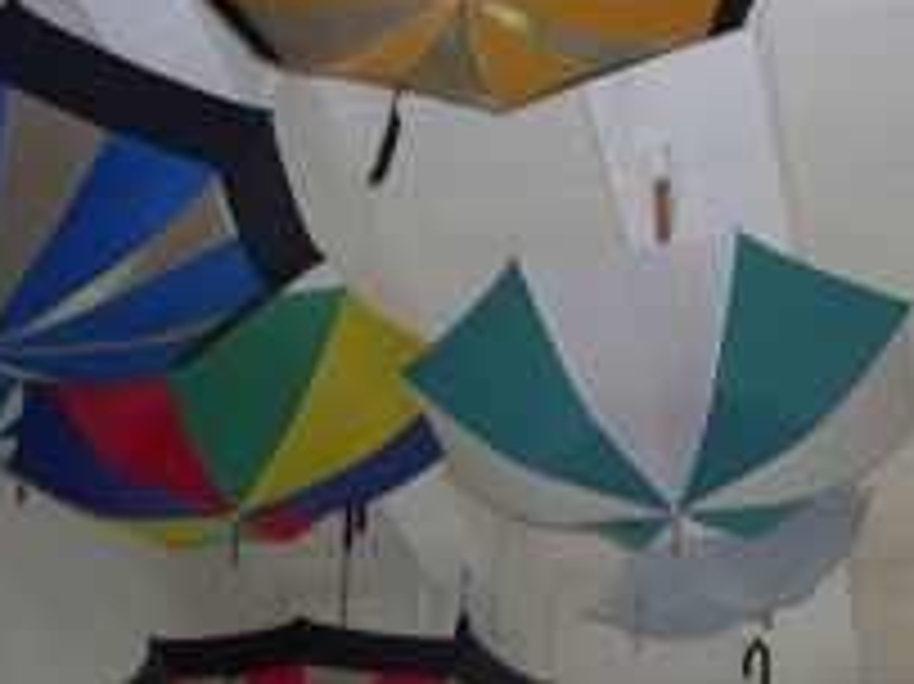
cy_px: 297
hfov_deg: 25.6
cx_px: 707
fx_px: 1979
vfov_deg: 19.6
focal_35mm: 75
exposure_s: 1/45
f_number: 2.8
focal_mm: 6.3
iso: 100
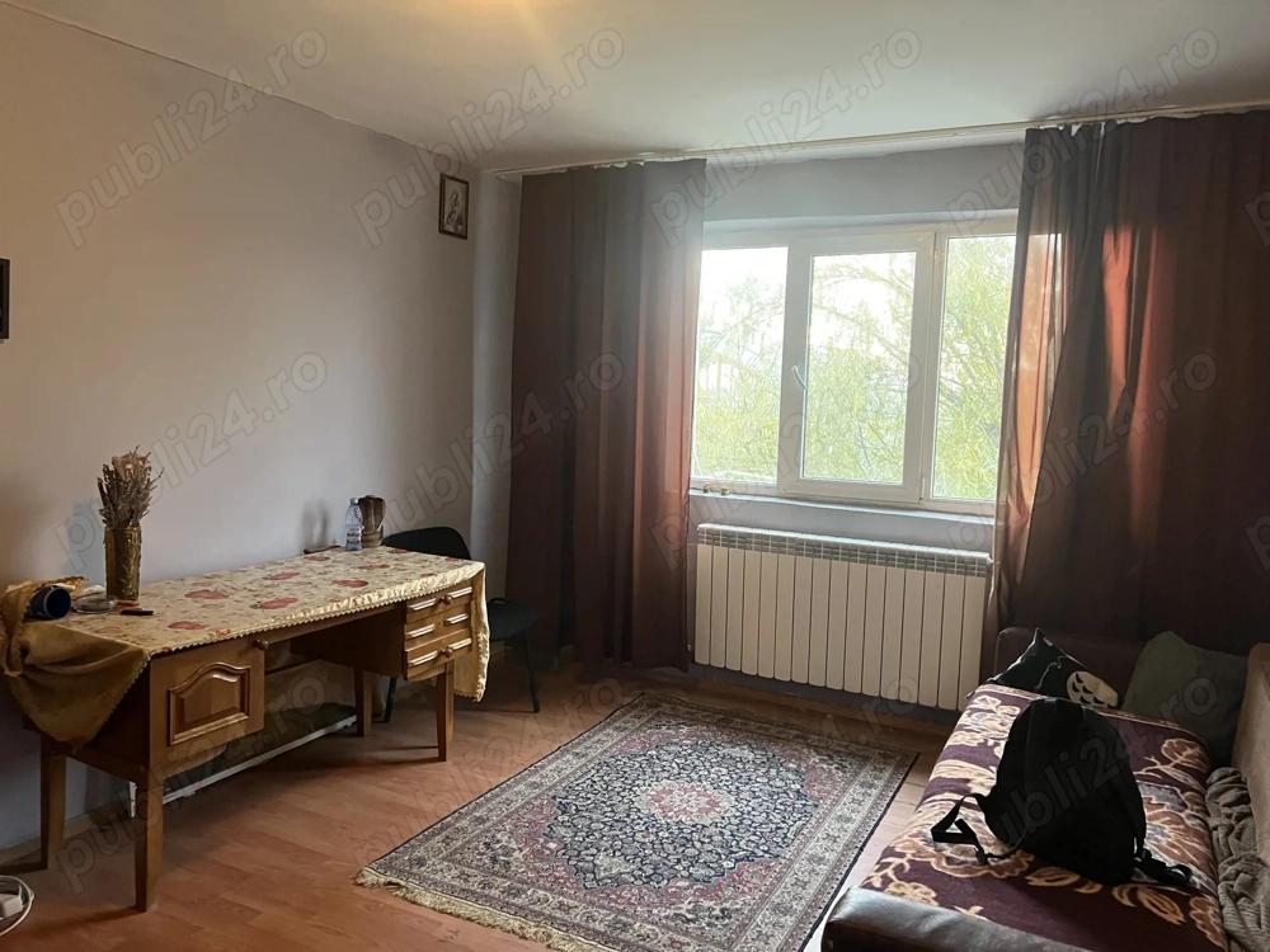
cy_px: 476
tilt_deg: -6.9
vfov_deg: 53.1
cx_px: 635
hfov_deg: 67.3
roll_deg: -1.9
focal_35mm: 26
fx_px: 954
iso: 500
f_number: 1.5
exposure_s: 1/50
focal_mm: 5.7
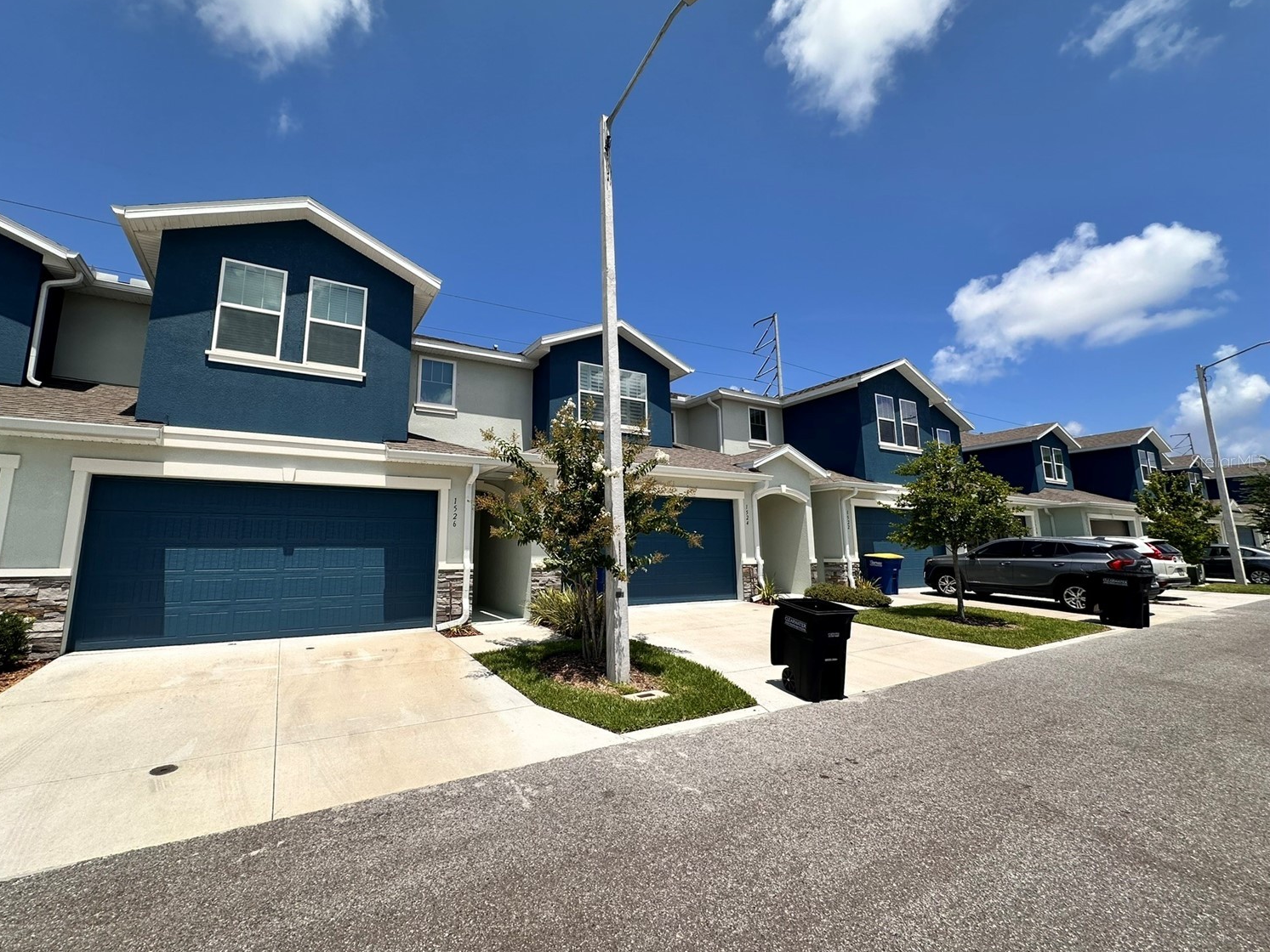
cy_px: 461
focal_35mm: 15
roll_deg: +0.2
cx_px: 590
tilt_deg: +10.0
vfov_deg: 81.7
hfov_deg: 98.0
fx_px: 550
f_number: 2.2
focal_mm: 2.22
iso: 50
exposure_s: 1/2020
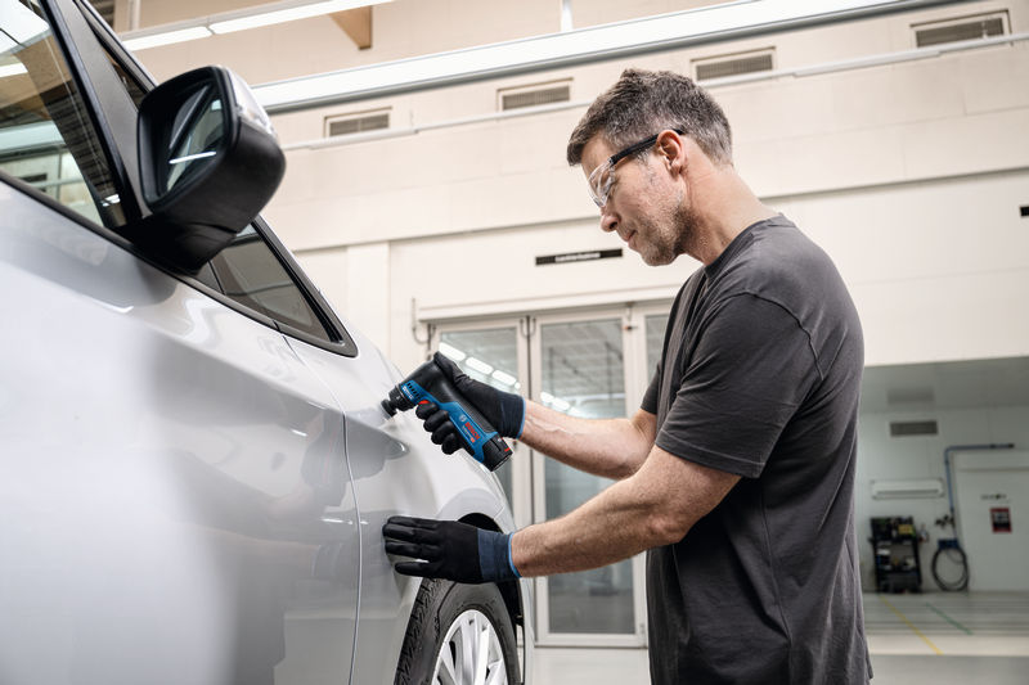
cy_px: 342
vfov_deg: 40.0
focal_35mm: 33
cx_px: 514
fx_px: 943
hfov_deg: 57.2
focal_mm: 33
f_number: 3.5
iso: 100
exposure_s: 1/160
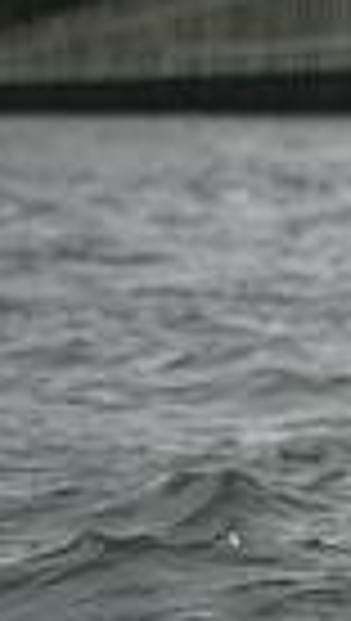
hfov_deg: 2.8
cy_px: 313
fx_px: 7122
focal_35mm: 432
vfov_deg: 5.0
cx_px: 1228
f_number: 3.2
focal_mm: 98
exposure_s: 1/1250
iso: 320
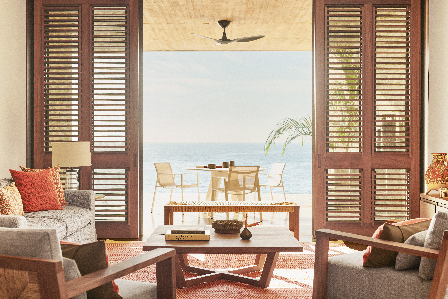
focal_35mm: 50
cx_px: 224
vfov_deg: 27.0
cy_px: 150
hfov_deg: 39.6
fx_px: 622
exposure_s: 1/160
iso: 400
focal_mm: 50
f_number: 5.6
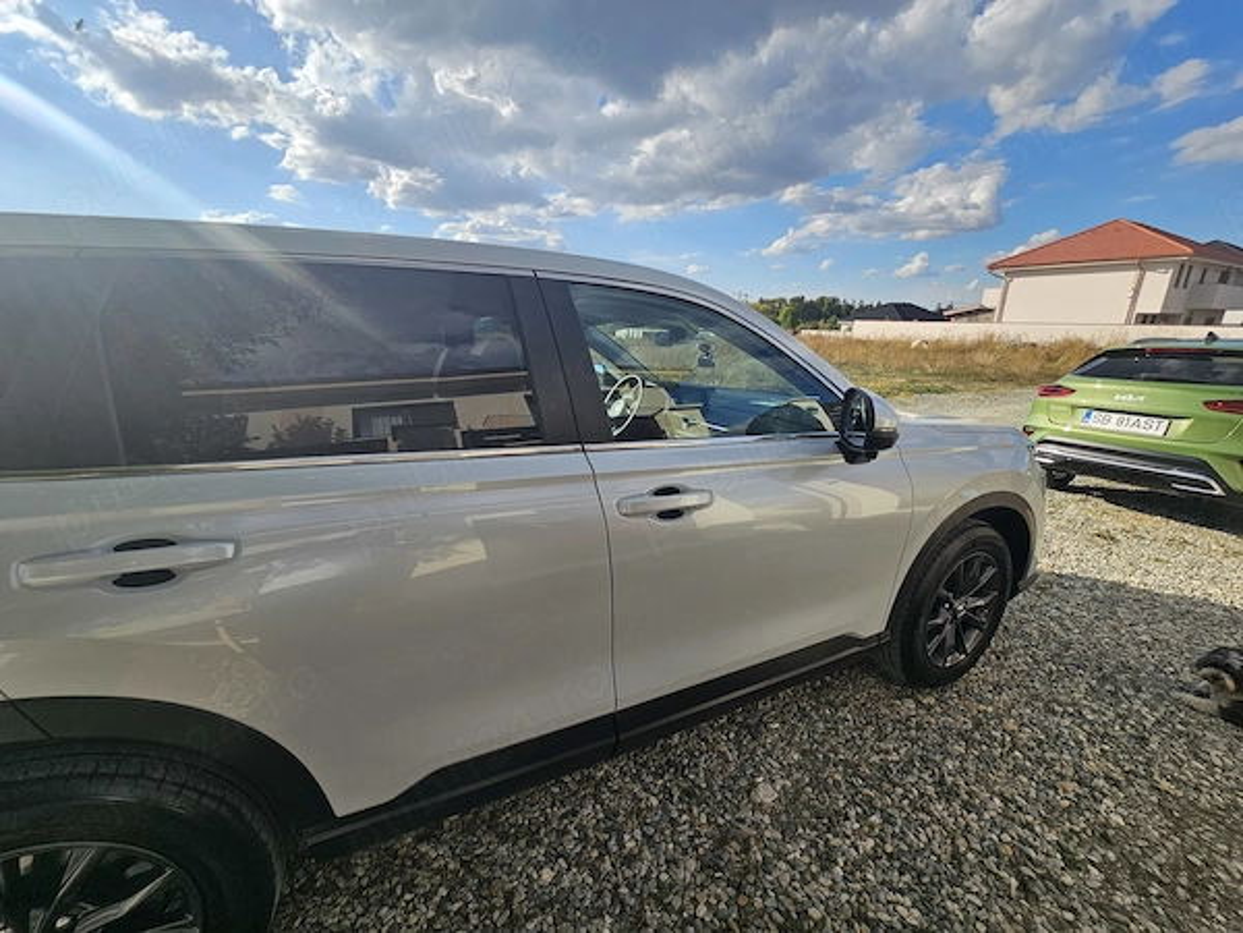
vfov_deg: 89.9
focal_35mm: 13
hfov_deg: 106.2
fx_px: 467
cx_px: 622
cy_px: 466
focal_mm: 2.2
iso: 50
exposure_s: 1/2277
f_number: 2.2
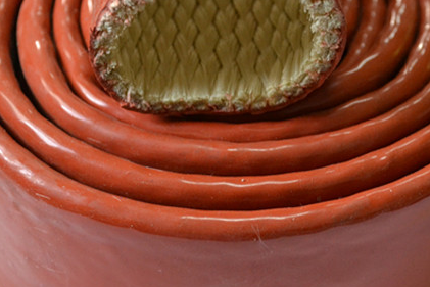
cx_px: 260
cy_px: 107
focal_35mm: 121
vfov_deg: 11.3
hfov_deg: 16.9
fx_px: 1446
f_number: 5.3
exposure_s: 1/60
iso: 2000
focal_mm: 40
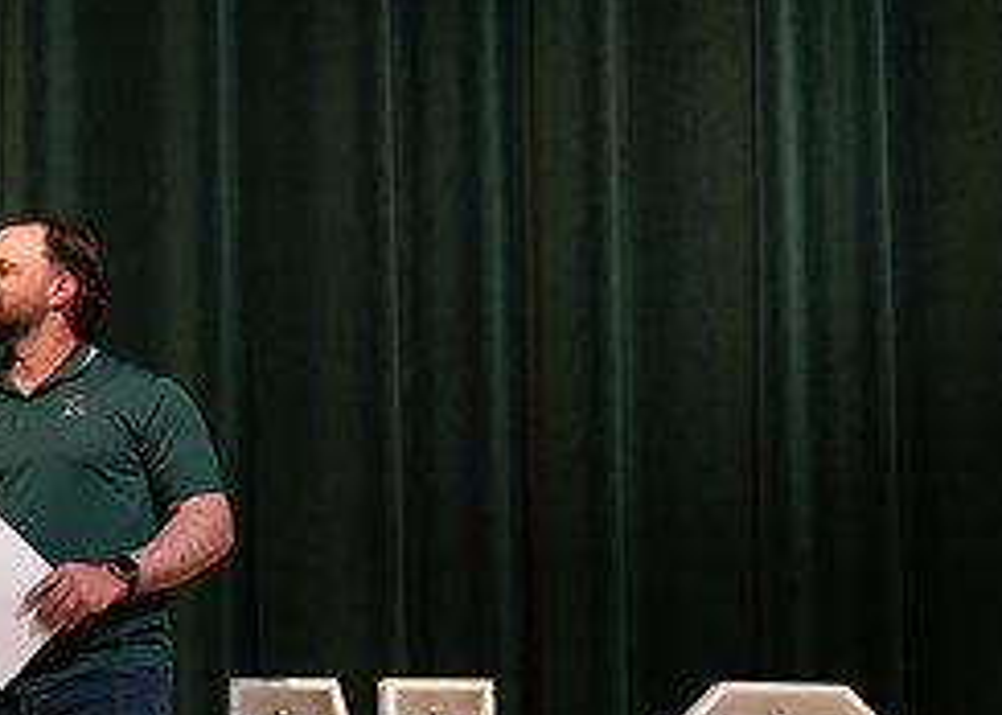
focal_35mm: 126
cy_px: 568
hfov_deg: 15.4
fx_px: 3584
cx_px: -172
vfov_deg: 11.3
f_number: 1.2
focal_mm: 50
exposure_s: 1/320
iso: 500
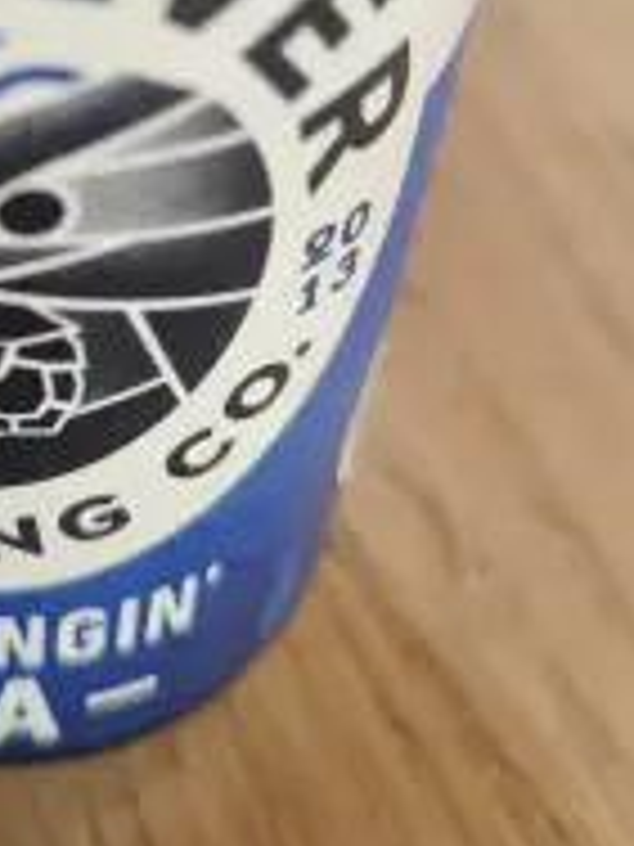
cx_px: 58
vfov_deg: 35.9
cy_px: 135
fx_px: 1245
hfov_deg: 27.5
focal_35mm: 51
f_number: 2.8
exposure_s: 1/50
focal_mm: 5.59
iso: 400
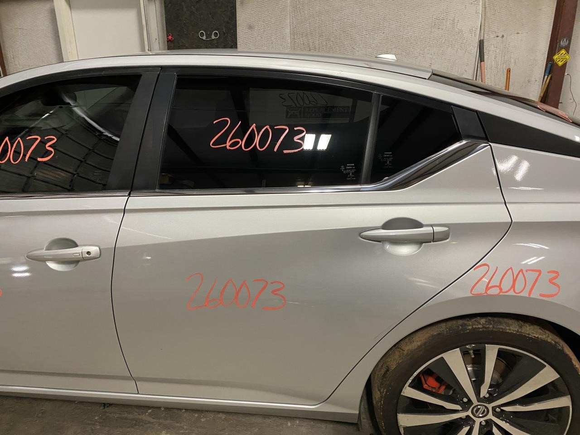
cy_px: 218
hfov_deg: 67.3
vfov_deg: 53.1
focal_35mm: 26
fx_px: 436
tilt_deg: -20.2
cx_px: 290
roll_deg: -1.4
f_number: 1.8
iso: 250
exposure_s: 1/60
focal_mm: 4.25
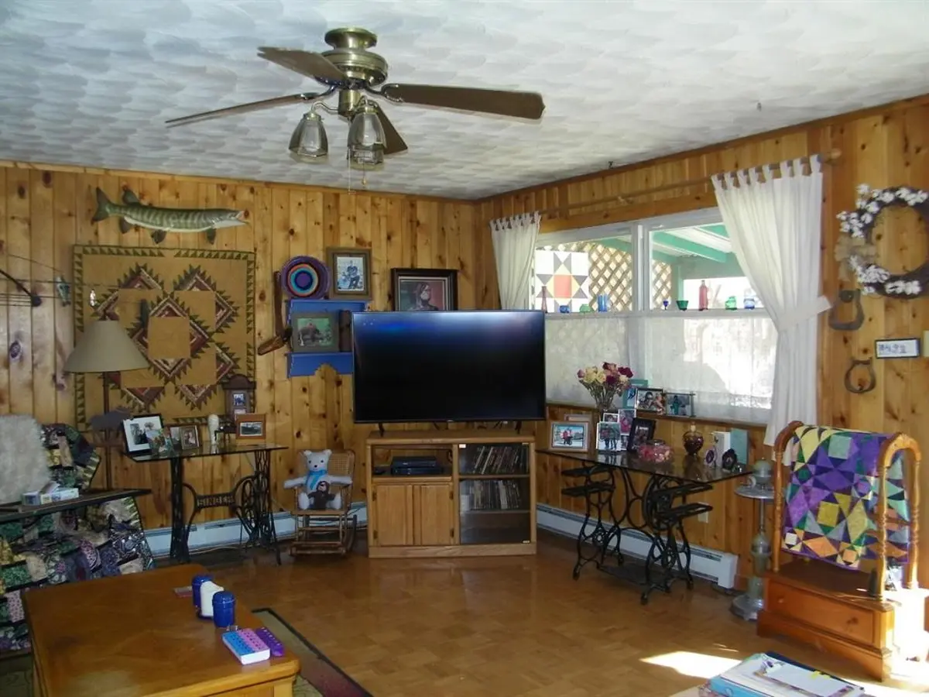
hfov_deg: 63.4
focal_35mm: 28
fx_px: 751
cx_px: 464
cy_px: 348
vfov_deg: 49.7
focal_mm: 5
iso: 100
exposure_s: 1/30
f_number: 3.5
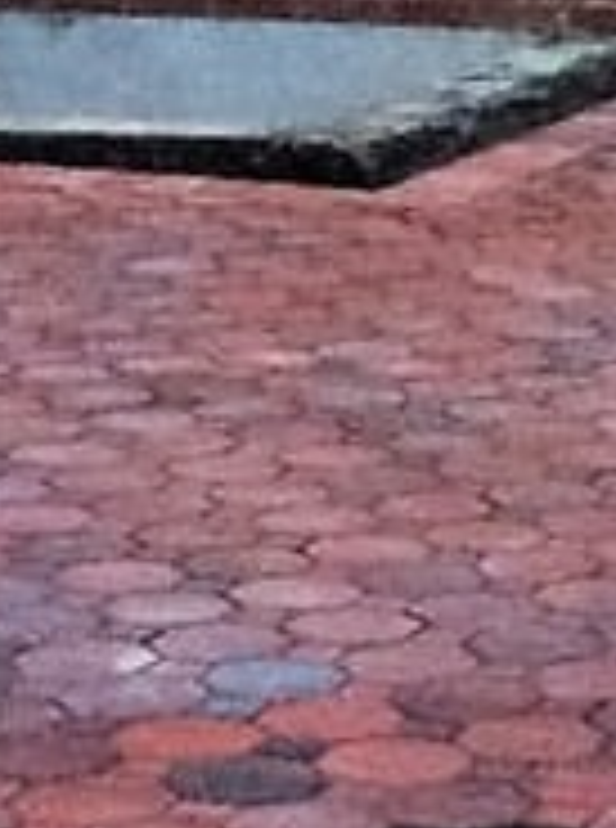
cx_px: 1153
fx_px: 3766
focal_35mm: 158
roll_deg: -2.3
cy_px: -288
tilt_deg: -4.6
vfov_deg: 12.1
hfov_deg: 8.9
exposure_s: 1/24
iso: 320
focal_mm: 4.15
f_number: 2.2
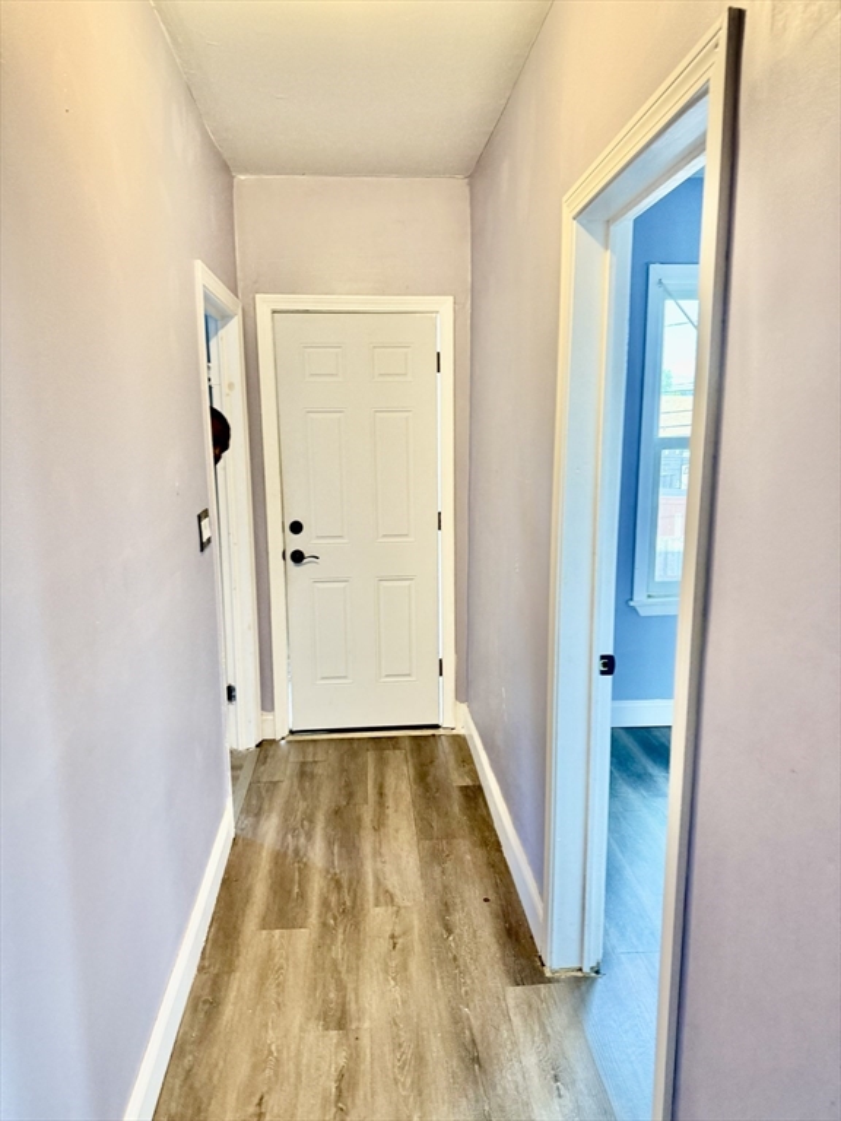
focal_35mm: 24
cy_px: 560
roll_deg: +0.3
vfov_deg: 71.6
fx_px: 777
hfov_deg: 56.8
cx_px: 420
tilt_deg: -5.7
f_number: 1.78
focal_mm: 6.76
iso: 200
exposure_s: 1/120
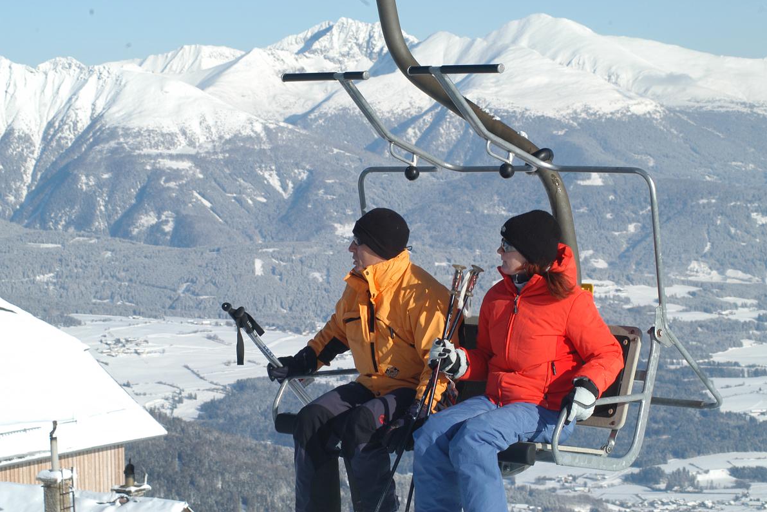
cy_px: 255
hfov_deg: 19.3
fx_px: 2258
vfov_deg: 12.9
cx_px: 387
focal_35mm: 106
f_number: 10
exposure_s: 1/400
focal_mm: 70
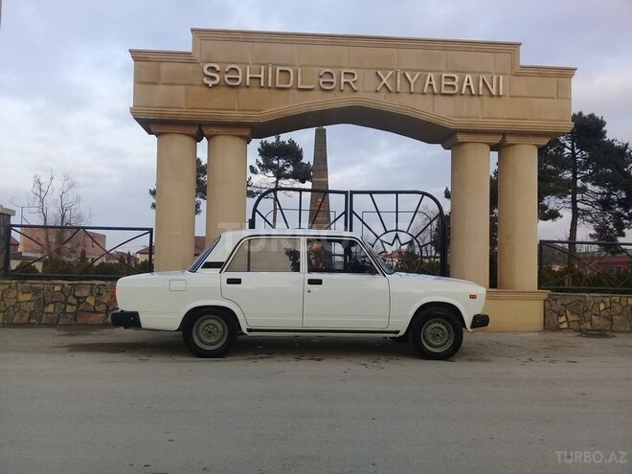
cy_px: 237
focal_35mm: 31
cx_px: 316
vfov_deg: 45.4
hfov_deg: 58.4
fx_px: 566
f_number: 2.2
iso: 50
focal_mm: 3.3
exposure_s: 1/228
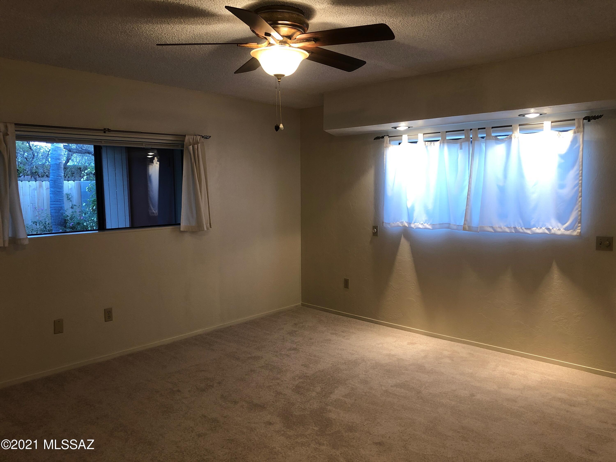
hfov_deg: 63.4
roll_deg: -0.3
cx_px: 308
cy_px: 231
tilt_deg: -5.4
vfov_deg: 49.7
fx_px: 498
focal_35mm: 28
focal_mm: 3.99
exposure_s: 1/24
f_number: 1.8
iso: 32
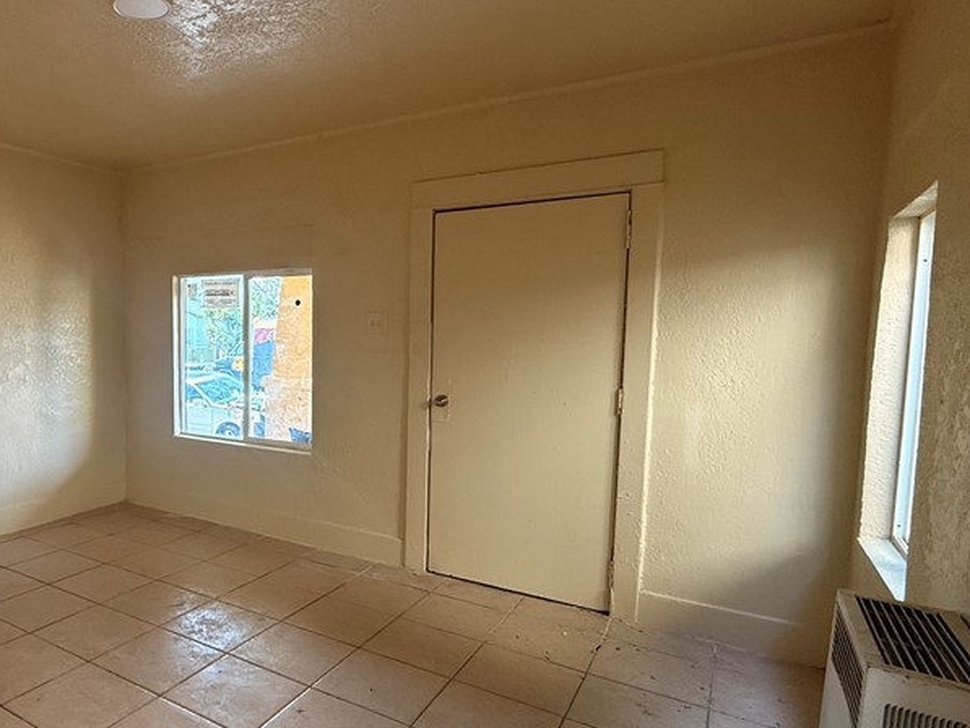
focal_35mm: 24
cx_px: 237
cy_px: 390
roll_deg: -0.1
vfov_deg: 56.8
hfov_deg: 66.9
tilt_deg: -4.1
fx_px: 673
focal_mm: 2.22
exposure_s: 1/99
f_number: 2.2
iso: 160
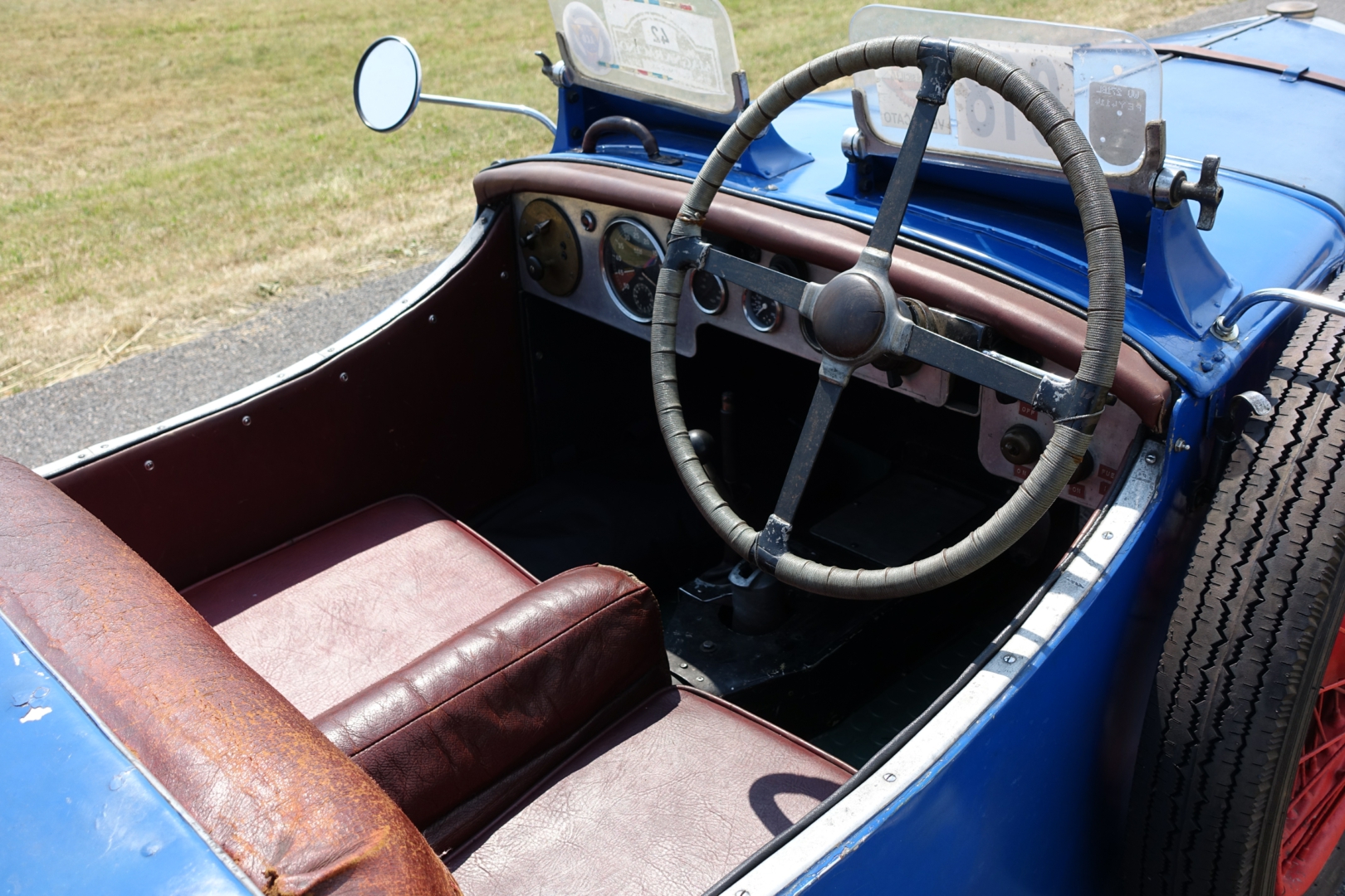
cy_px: 448
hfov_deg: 55.8
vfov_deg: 38.9
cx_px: 672
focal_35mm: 34
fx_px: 1270
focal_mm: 12.35
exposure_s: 1/640
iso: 125
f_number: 4
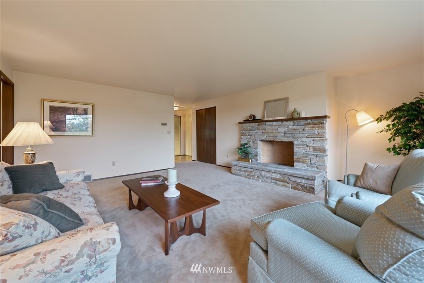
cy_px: 142
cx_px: 212
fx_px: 165
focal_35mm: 14
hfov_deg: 104.2
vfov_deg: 81.2
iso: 200
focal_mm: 14
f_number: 8
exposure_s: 1/1.67
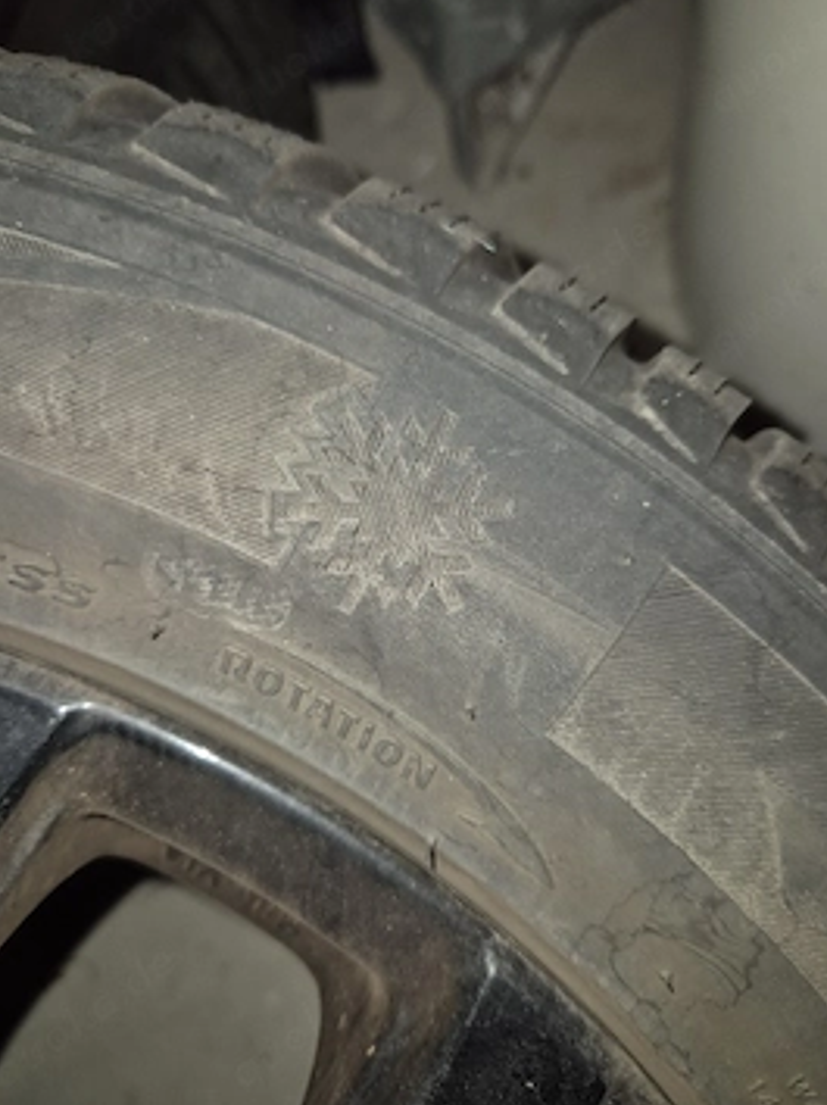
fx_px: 829
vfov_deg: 67.3
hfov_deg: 53.0
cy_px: 565
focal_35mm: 26
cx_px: 390
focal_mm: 5.4
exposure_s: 1/50
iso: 40
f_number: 1.8
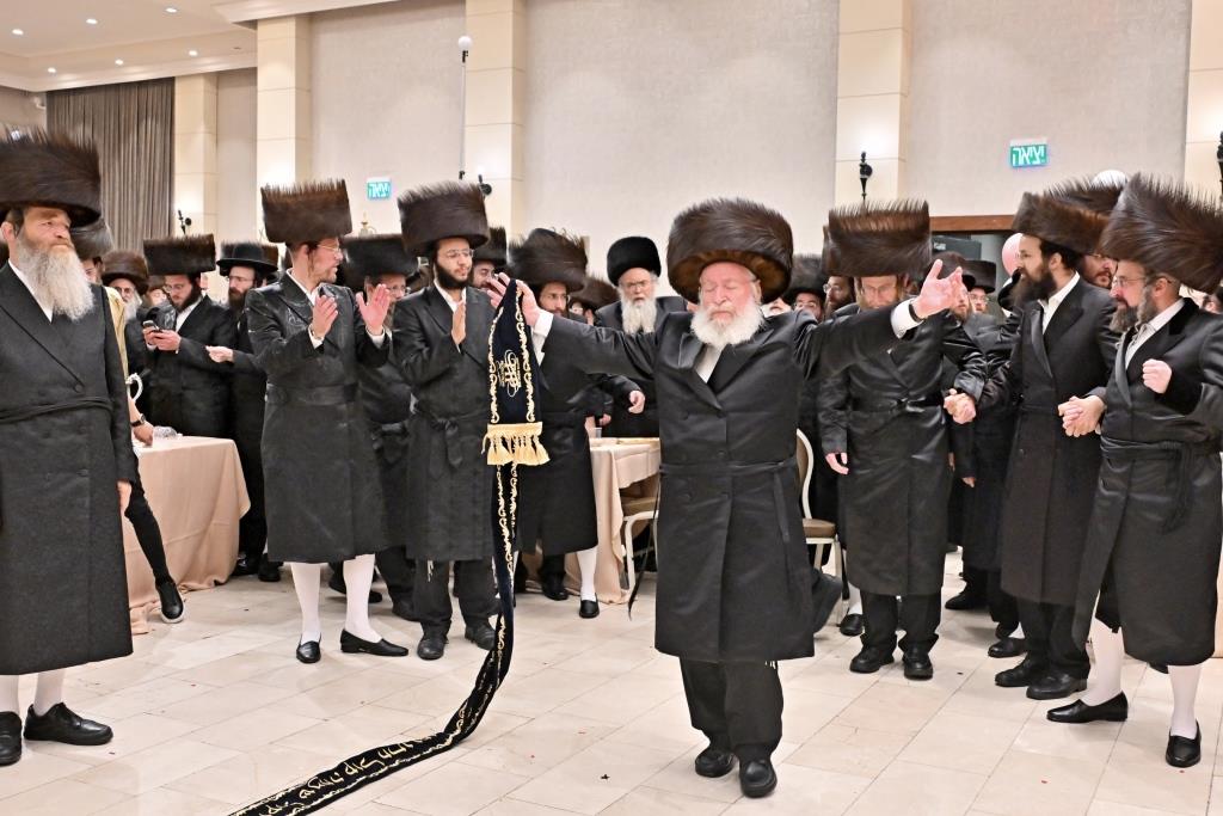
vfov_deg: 36.9
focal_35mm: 36
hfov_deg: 53.1
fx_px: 1223
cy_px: 408
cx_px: 612
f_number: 4
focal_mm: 24
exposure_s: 1/250
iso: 1600
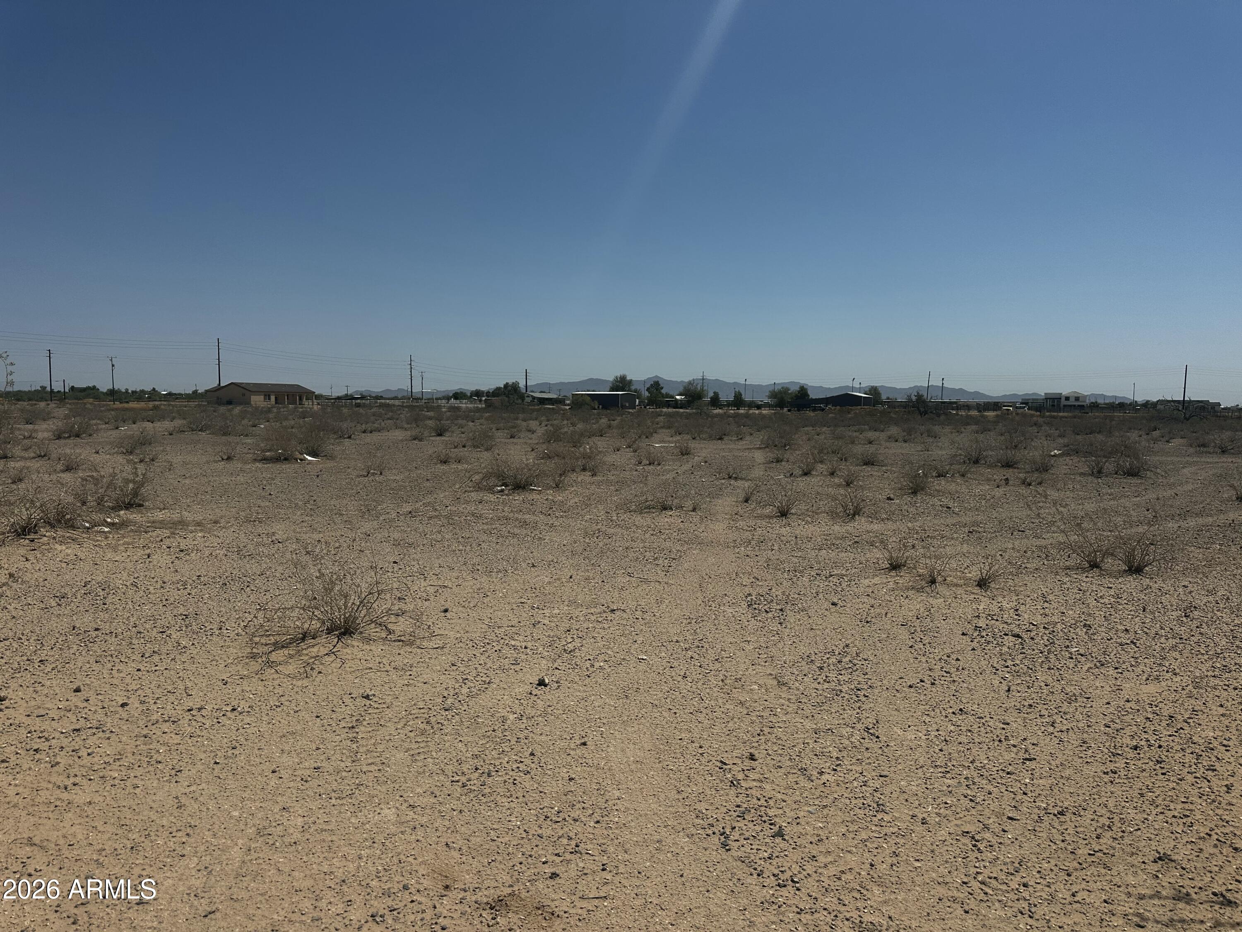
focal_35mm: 24
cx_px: 621
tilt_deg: -3.6
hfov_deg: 71.6
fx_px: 861
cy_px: 466
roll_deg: -0.2
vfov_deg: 56.8
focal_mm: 6.86
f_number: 1.78
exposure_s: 1/12048
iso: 80
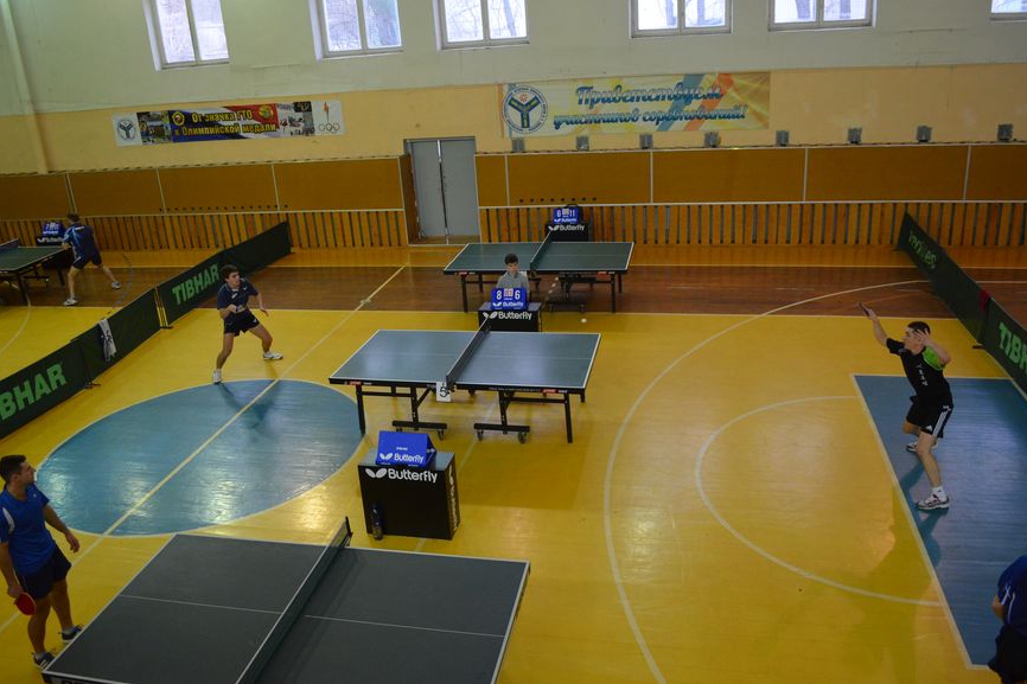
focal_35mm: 28
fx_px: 799
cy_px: 332
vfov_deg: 46.4
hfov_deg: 65.5
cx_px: 504
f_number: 3.5
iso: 1600
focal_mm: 18
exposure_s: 1/320
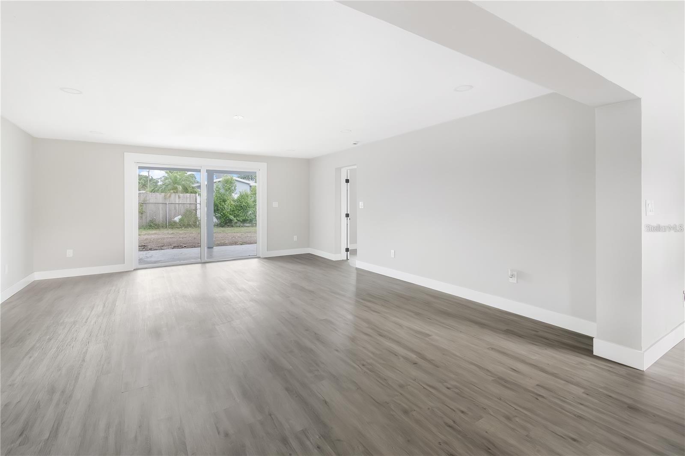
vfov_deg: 77.3
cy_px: 228
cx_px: 342
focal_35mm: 15
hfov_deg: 100.4
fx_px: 285
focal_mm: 10
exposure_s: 1/15
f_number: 6.3
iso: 2200
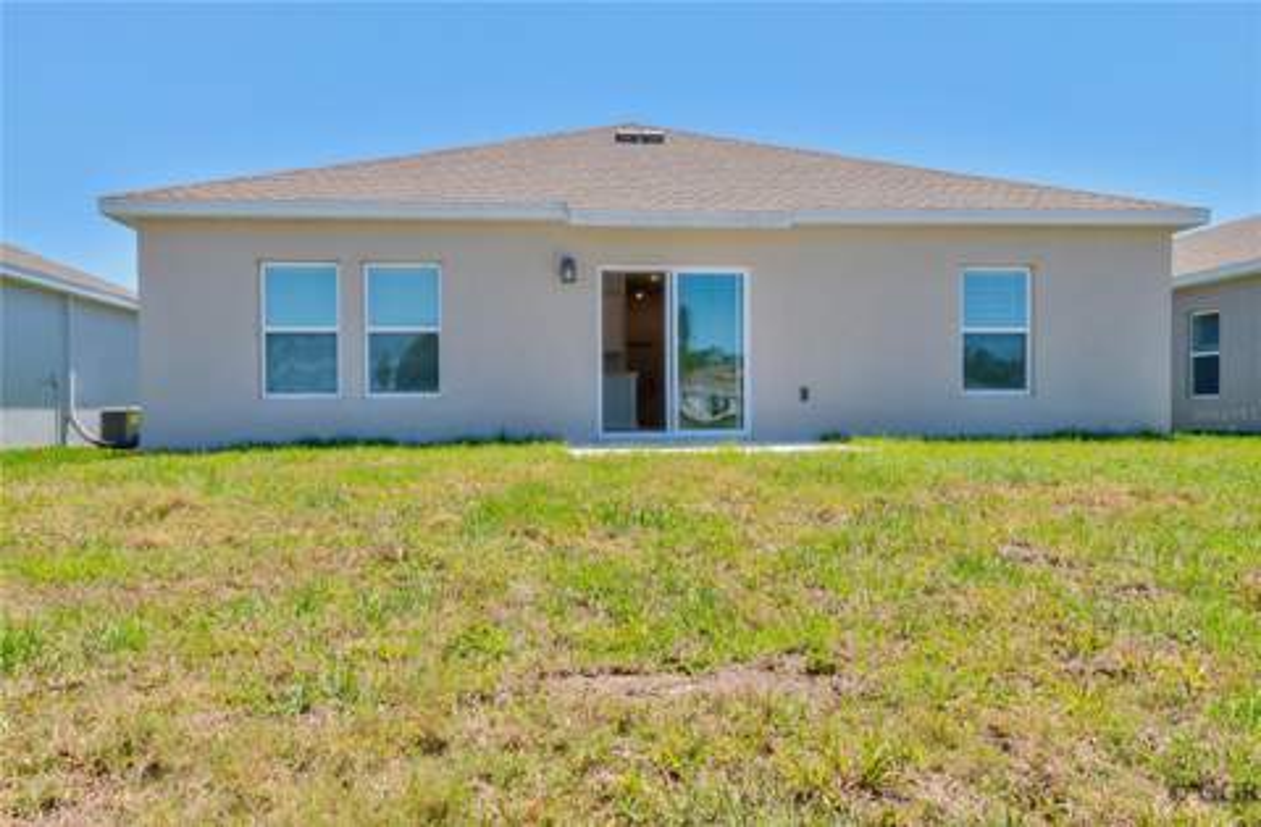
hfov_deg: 62.2
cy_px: 414
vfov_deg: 43.2
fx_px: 1046
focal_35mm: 30
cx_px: 630
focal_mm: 20
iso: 250
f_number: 16
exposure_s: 1/160
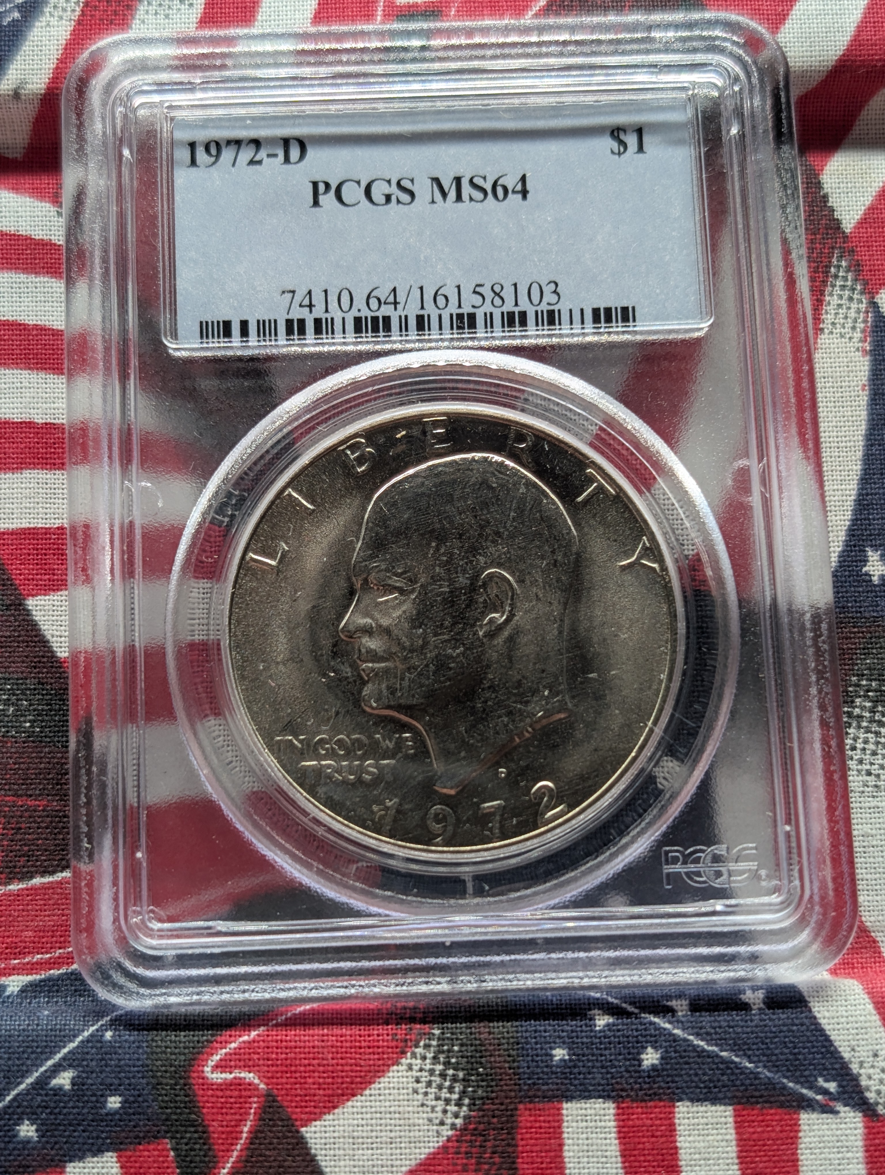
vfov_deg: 38.9
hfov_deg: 29.7
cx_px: 442
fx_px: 1666
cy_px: 588
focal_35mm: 49
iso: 54
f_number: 1.68
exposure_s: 1/74
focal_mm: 6.9
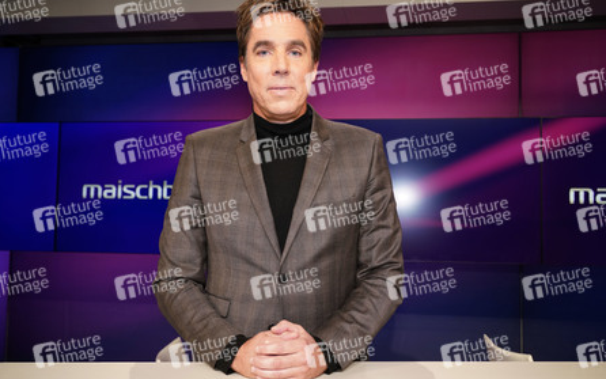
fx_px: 562
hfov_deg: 56.7
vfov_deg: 37.3
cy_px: 182
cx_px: 304
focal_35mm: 34
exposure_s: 1/125
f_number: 5
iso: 2000
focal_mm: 33
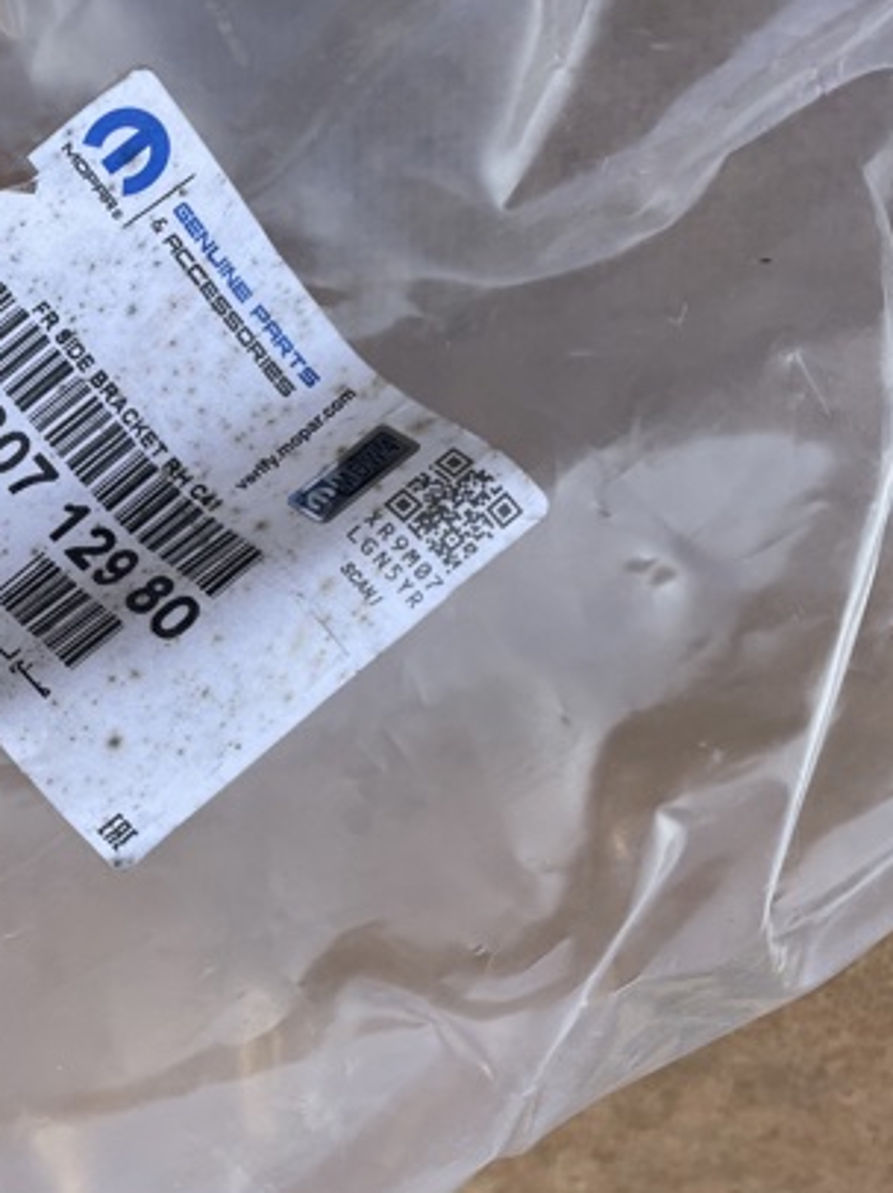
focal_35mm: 41
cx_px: 6
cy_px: 527
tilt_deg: -52.2
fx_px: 1412
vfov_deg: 45.7
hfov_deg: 32.4
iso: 32
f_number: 1.6
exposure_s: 1/569
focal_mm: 4.2
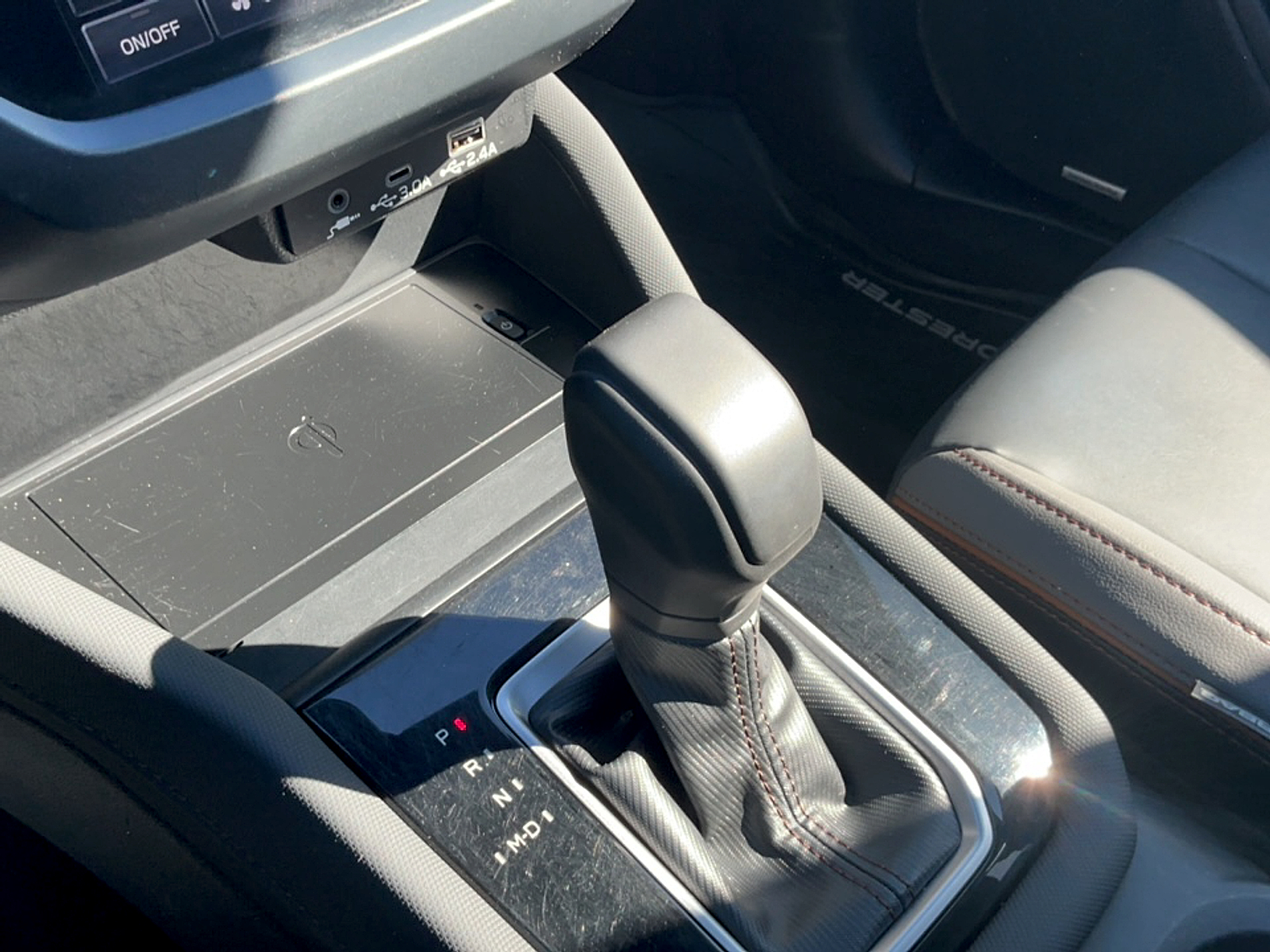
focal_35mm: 30
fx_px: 1101
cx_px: 635
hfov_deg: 60.0
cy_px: 476
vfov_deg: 46.8
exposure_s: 1/120
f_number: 1.8
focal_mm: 3
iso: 25
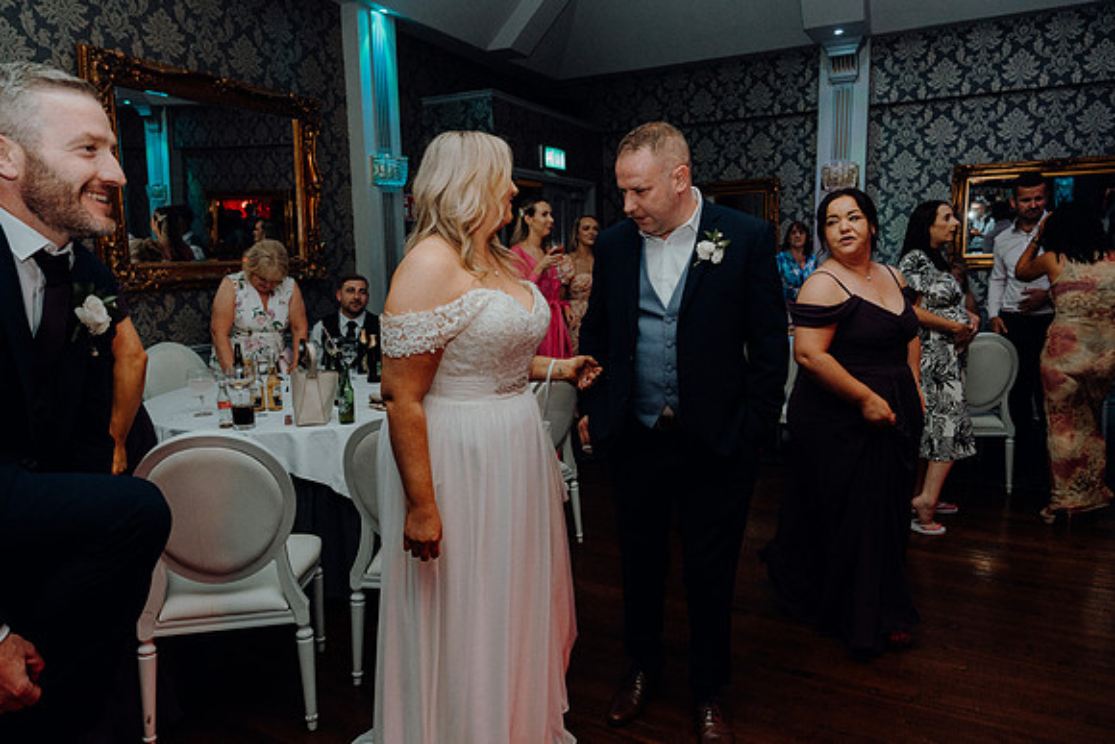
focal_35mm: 24
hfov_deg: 73.7
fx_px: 743
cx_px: 558
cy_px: 372
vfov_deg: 53.2
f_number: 3.5
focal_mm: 24
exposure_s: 1/160
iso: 2500
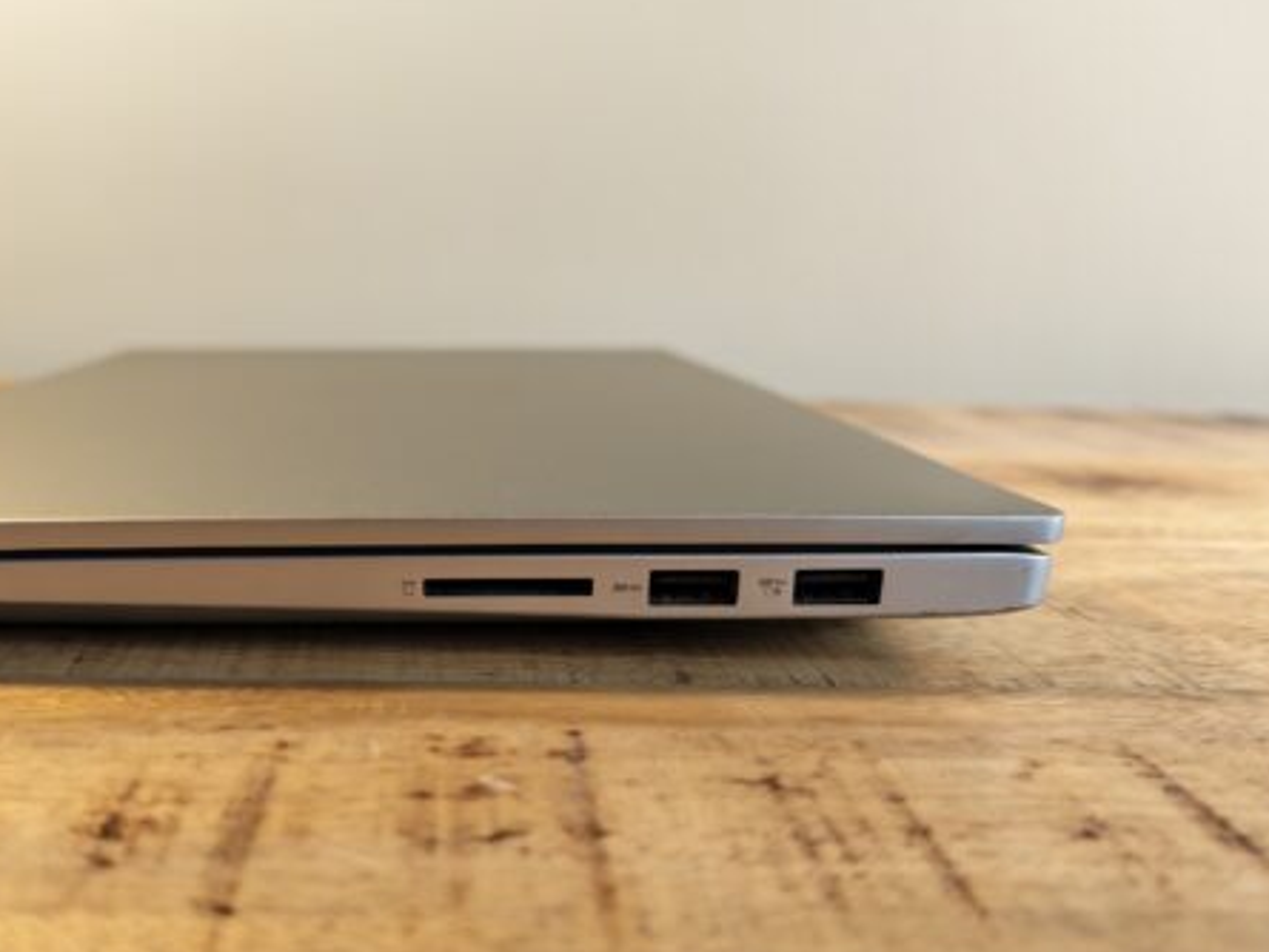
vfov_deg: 45.2
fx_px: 1137
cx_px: 459
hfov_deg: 57.5
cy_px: 576
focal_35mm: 31
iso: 100
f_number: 1.6
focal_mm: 6.55
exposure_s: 1/50
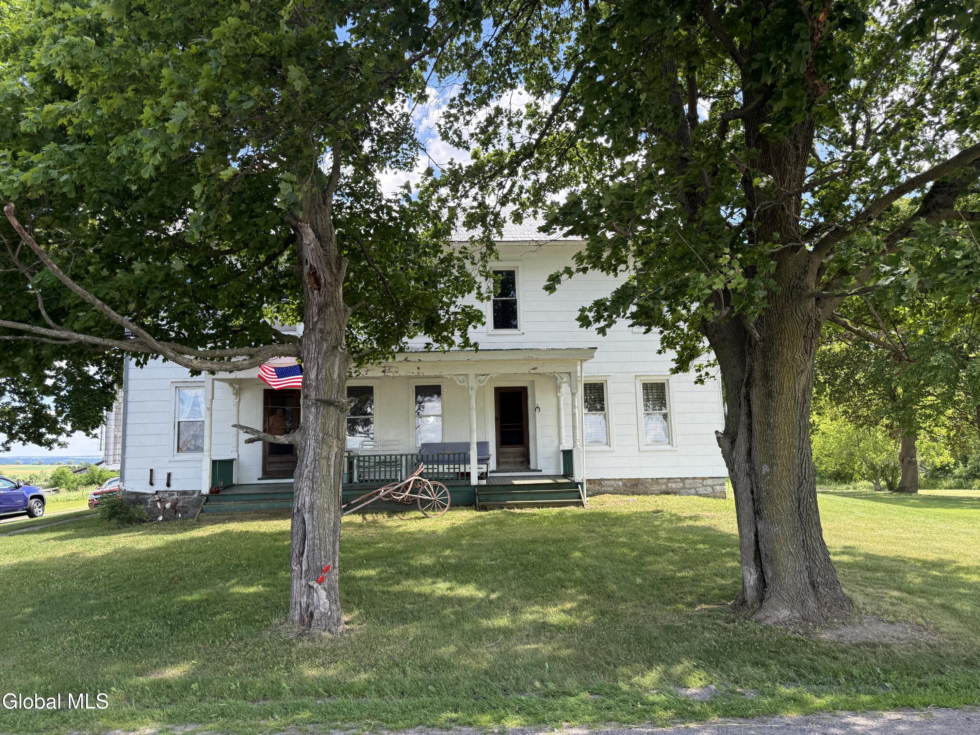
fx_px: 679
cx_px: 490
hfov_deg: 71.6
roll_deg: +2.0
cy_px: 368
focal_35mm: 24
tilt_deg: +7.9
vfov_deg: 56.8
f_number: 1.78
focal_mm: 6.76
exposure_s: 1/1005
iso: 100
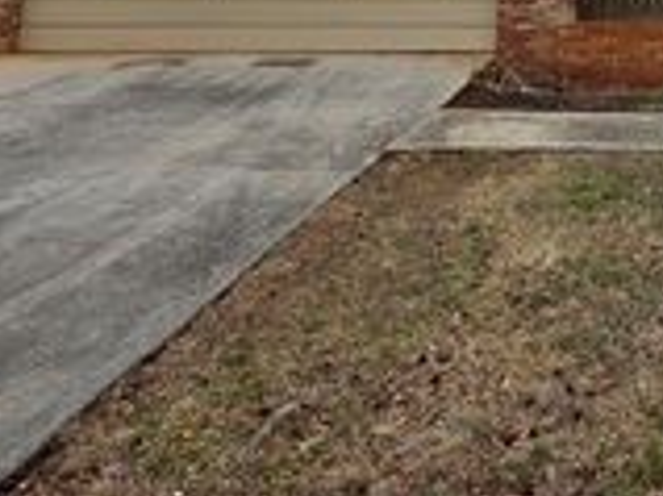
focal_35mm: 41
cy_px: -48
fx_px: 785
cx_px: 838
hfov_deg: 34.3
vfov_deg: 31.2
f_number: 1.9
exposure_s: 1/566
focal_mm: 2.2
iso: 40
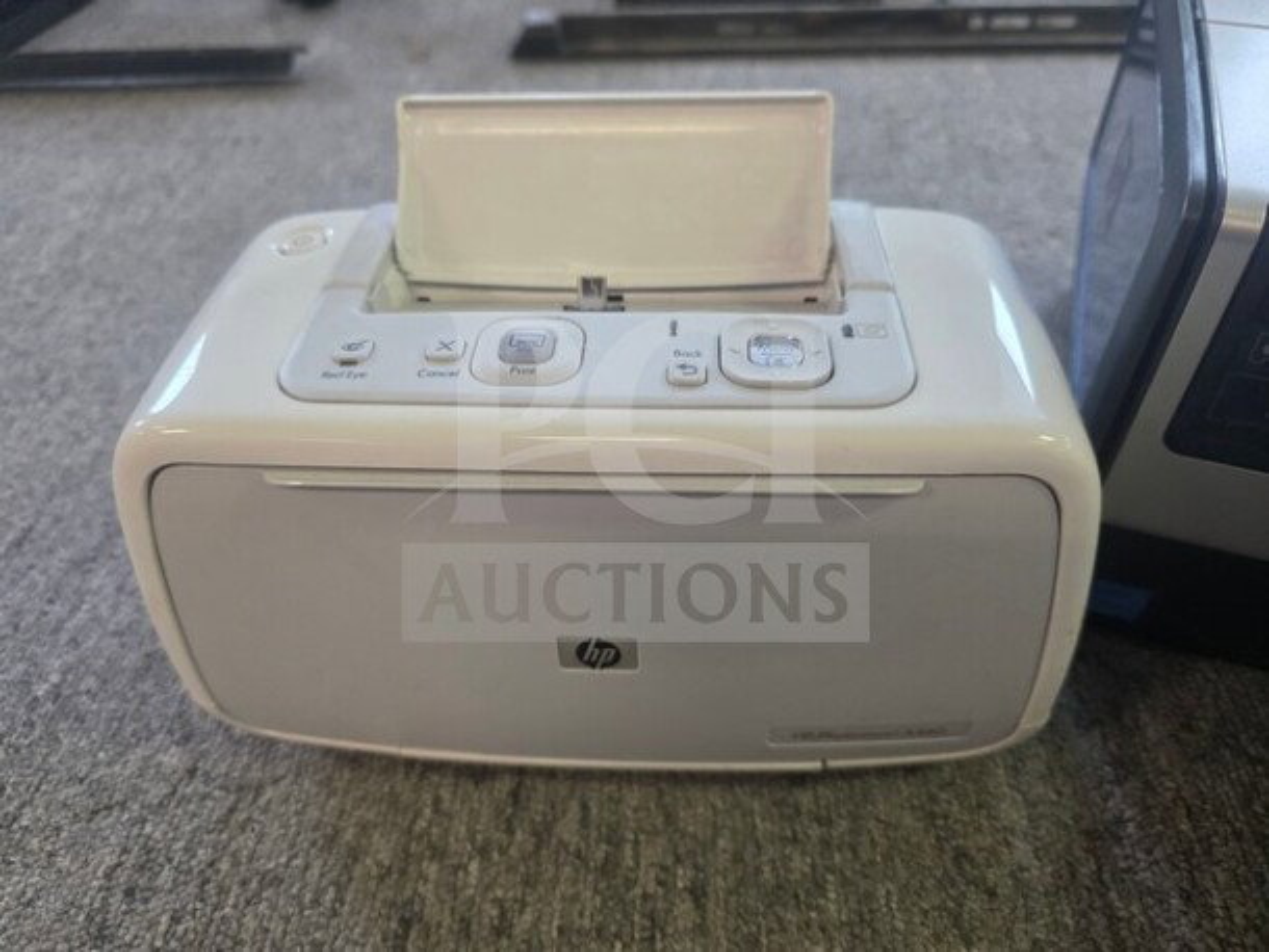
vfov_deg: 58.9
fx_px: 843
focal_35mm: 23
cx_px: 634
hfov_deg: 73.9
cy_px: 476
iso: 640
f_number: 1.7
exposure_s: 1/120
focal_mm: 6.3
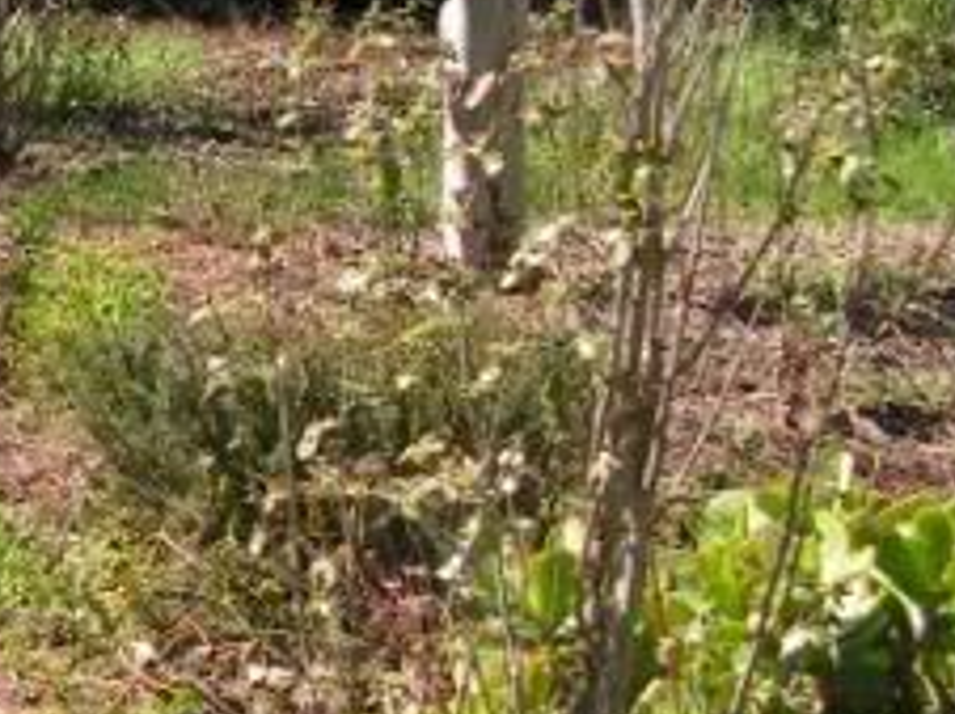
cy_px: 203
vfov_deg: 14.4
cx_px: -270
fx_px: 2811
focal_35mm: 102
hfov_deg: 18.1
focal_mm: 6
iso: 64
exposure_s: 1/250
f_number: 4.8
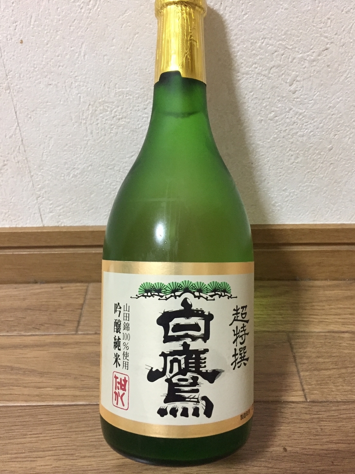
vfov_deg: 60.0
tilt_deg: -34.9
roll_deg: +1.7
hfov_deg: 46.8
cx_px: 179
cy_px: 241
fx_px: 410
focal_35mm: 30
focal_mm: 4.15
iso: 250
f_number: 2.2
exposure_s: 1/25
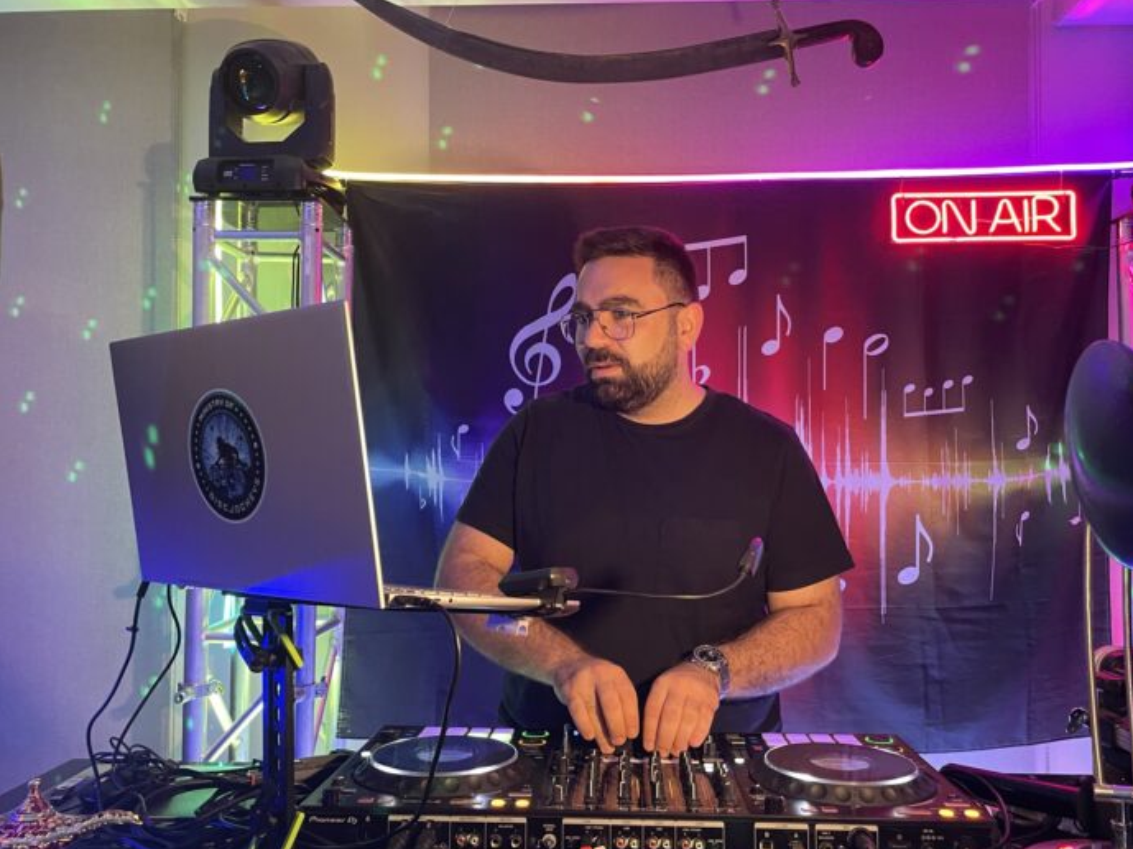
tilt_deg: +3.0
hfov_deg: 61.7
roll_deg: +0.4
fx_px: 949
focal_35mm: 29
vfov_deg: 48.2
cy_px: 443
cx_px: 577
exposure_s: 1/29
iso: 500
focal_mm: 4.2
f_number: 1.6
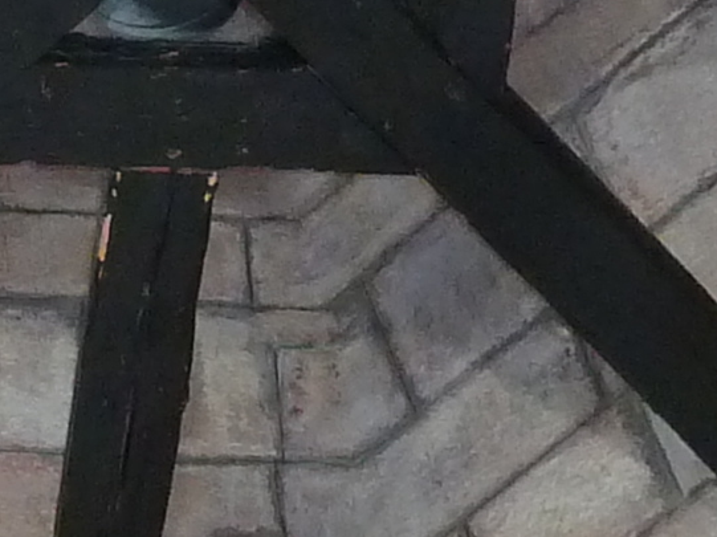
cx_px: -27
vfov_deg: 7.8
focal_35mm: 185
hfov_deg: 10.6
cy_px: -415
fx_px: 3829
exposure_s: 1/30
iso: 200
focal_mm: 4.1
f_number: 3.3
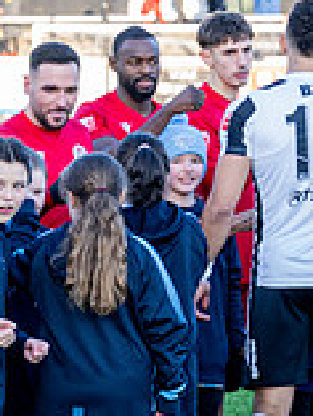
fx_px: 3696
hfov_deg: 4.8
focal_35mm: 307
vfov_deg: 6.4
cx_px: -332
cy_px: 410
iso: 1000
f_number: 5
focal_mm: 70
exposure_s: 1/500
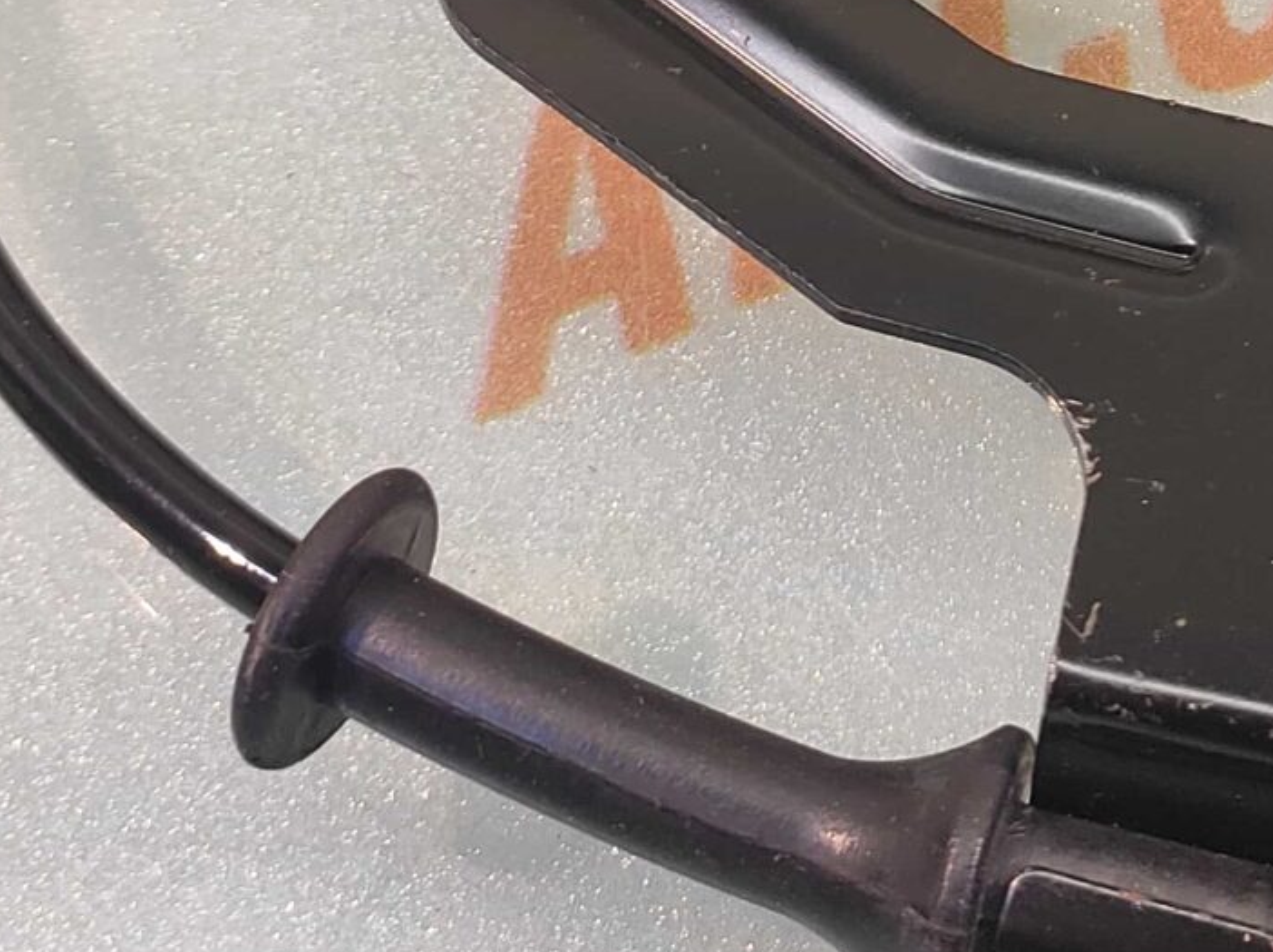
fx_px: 2278
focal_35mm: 62
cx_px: 1141
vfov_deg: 20.4
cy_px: -452
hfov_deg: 29.9
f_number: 1.79
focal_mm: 4.74
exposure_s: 1/33
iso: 195
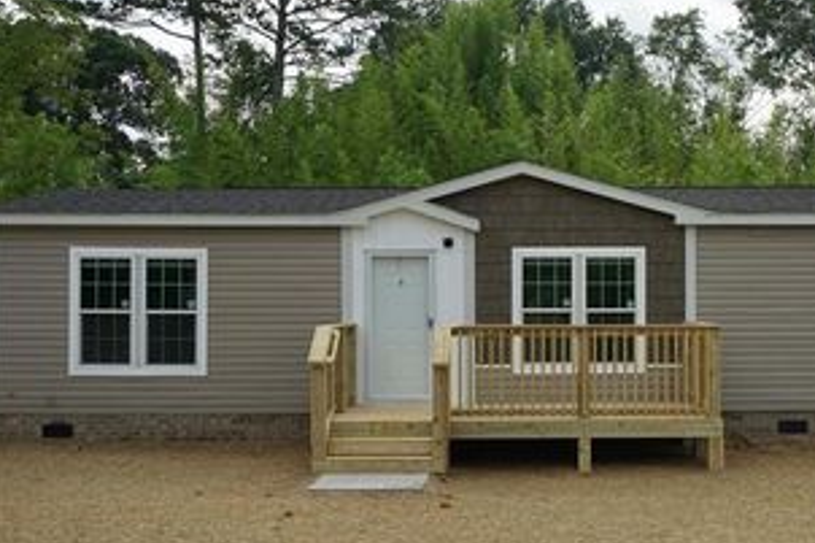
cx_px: 580
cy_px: 280
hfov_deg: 36.9
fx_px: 1199
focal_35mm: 53
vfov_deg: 25.5
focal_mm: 32
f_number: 8
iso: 400
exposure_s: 1/1000
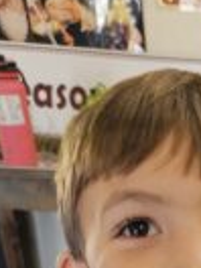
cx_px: 365
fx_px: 720
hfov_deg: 14.0
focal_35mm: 93
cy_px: 531
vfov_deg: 16.3
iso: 250
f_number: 1.8
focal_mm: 5.4
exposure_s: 1/120
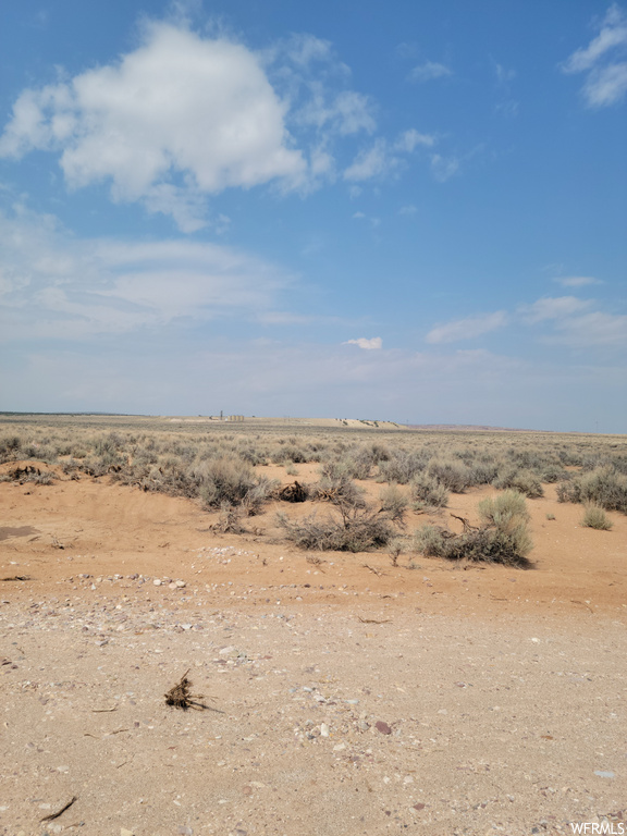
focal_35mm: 28
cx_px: 314
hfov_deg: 49.7
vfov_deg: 63.4
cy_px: 418
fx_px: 676
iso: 25
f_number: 2
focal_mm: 5.9
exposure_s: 1/1258
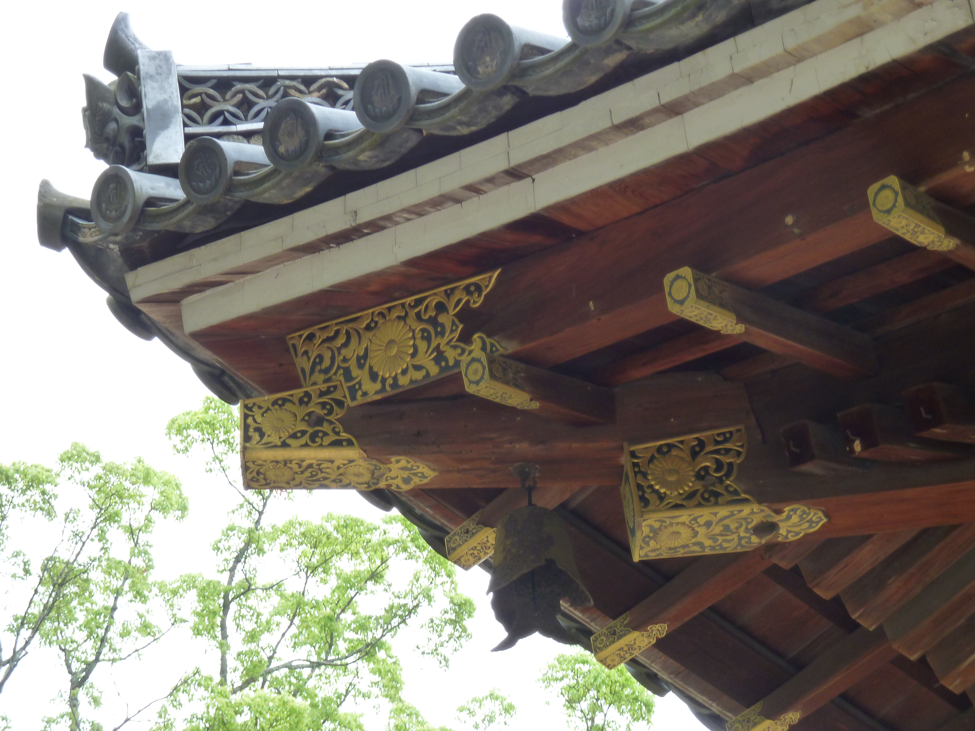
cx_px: 488
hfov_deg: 21.8
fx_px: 2535
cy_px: 366
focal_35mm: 90
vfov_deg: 16.4
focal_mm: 14.7
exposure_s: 1/40
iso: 125
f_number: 4.3
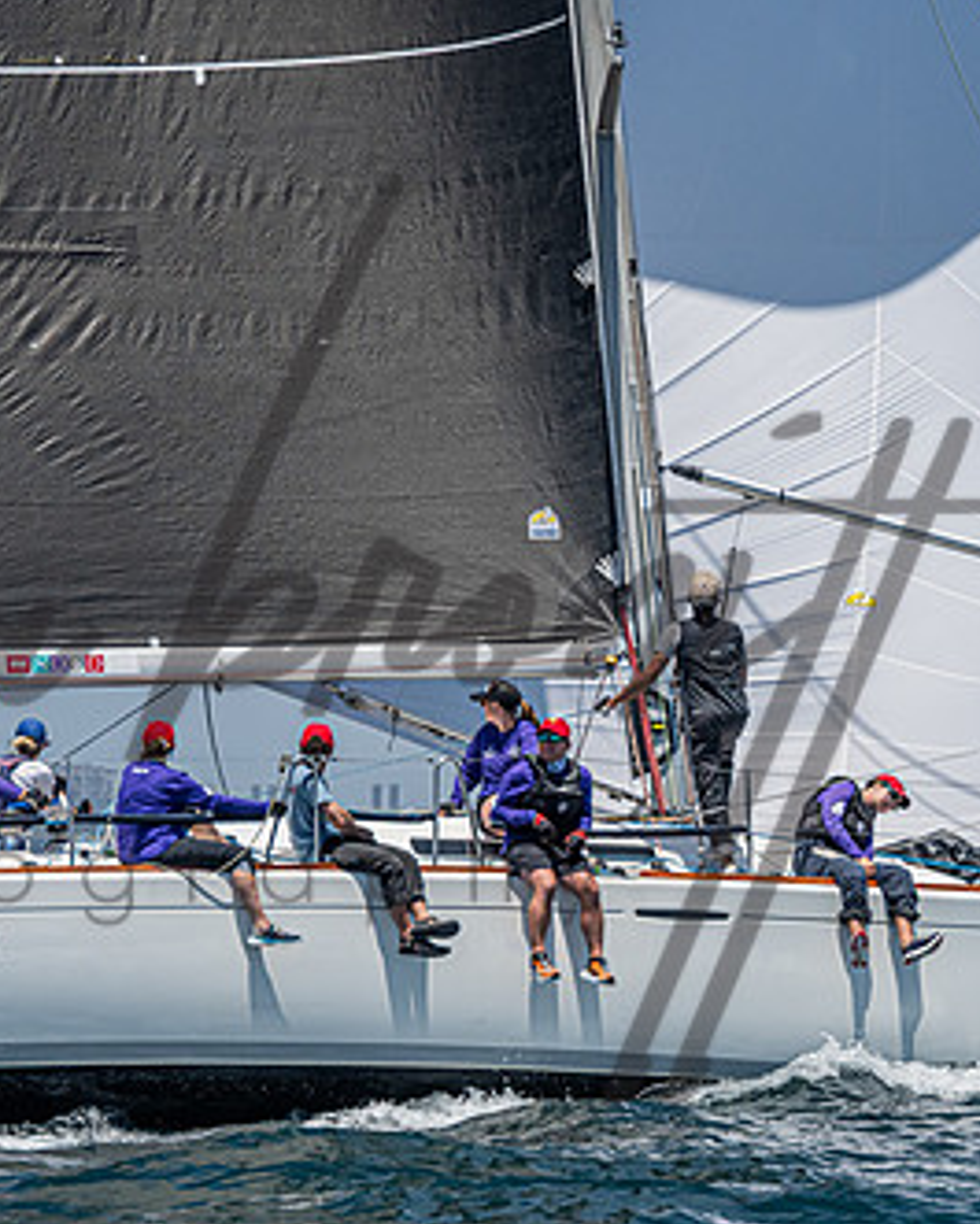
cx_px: 679
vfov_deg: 5.2
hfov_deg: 4.2
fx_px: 13408
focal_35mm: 370
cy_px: 756
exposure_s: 1/2000
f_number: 8
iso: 400
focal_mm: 180
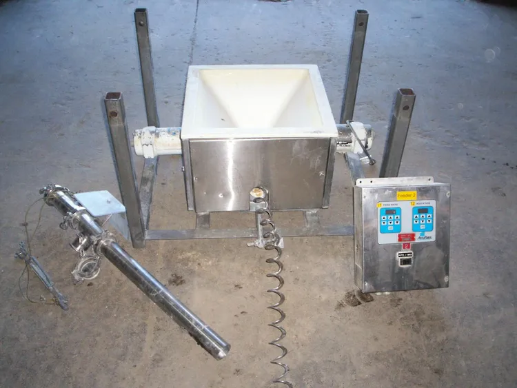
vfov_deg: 39.7
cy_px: 194
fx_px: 538
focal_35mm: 36
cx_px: 258
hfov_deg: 51.3
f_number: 4.5
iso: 140
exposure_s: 1/64
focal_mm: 5.9
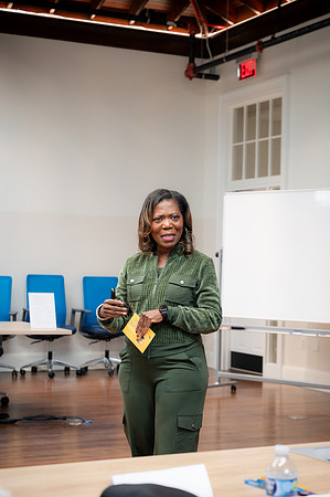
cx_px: 165
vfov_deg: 28.9
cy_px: 248
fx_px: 965
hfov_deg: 19.4
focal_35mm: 70
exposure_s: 1/250
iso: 1250
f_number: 5
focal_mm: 70
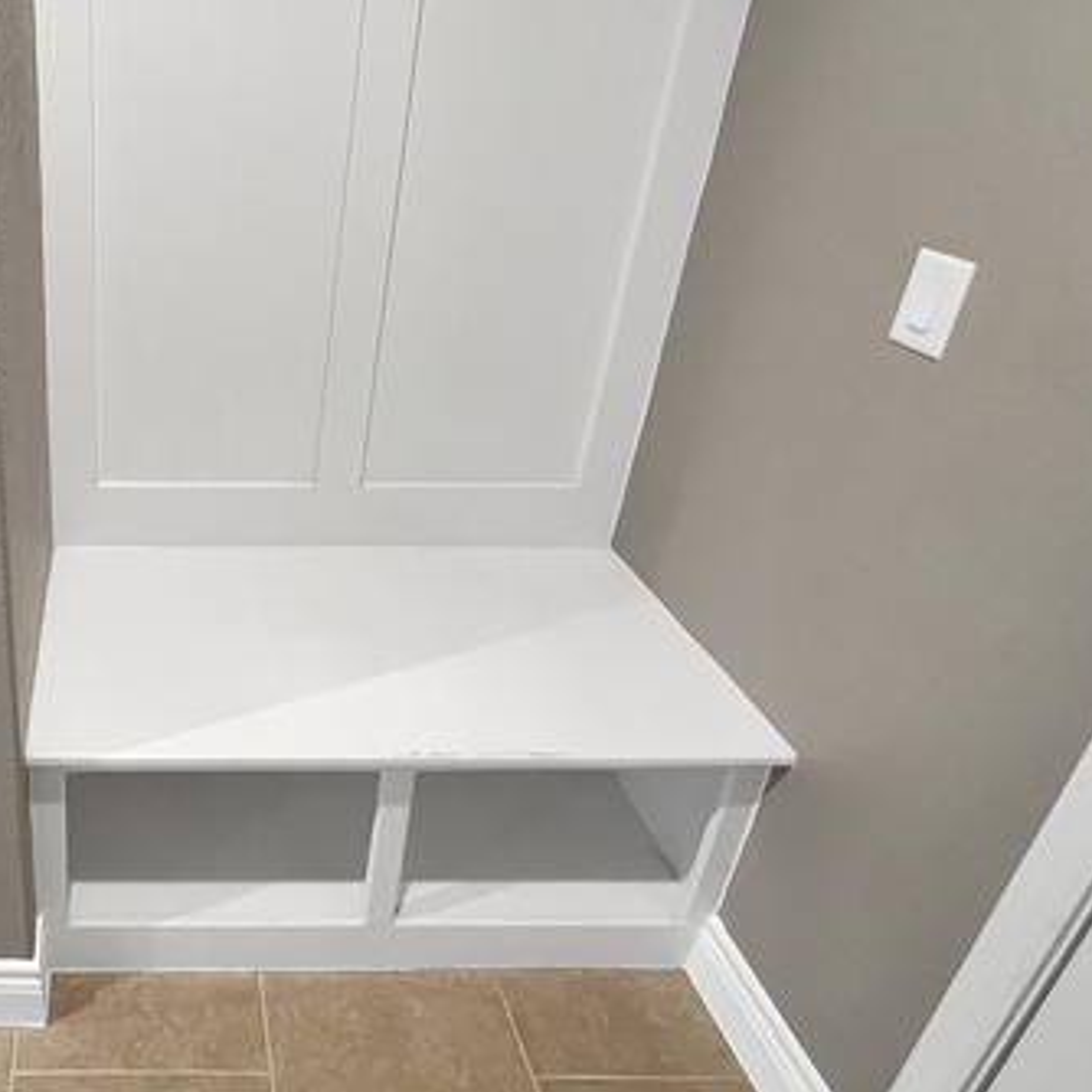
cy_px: 363
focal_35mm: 22
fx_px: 785
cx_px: 137
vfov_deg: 67.7
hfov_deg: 60.5
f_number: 1.8
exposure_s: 1/60
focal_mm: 1.57
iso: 400
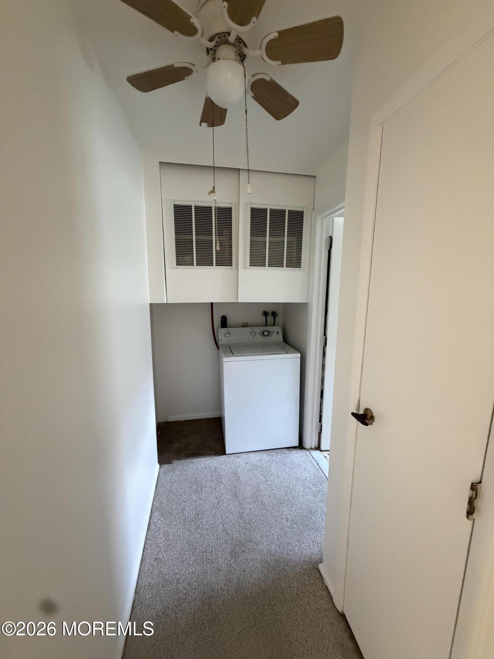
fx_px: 266
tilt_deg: -9.1
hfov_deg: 85.7
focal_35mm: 14
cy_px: 330
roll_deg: +1.2
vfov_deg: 102.1
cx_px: 247
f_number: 2.2
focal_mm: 2.22
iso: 640
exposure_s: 1/60
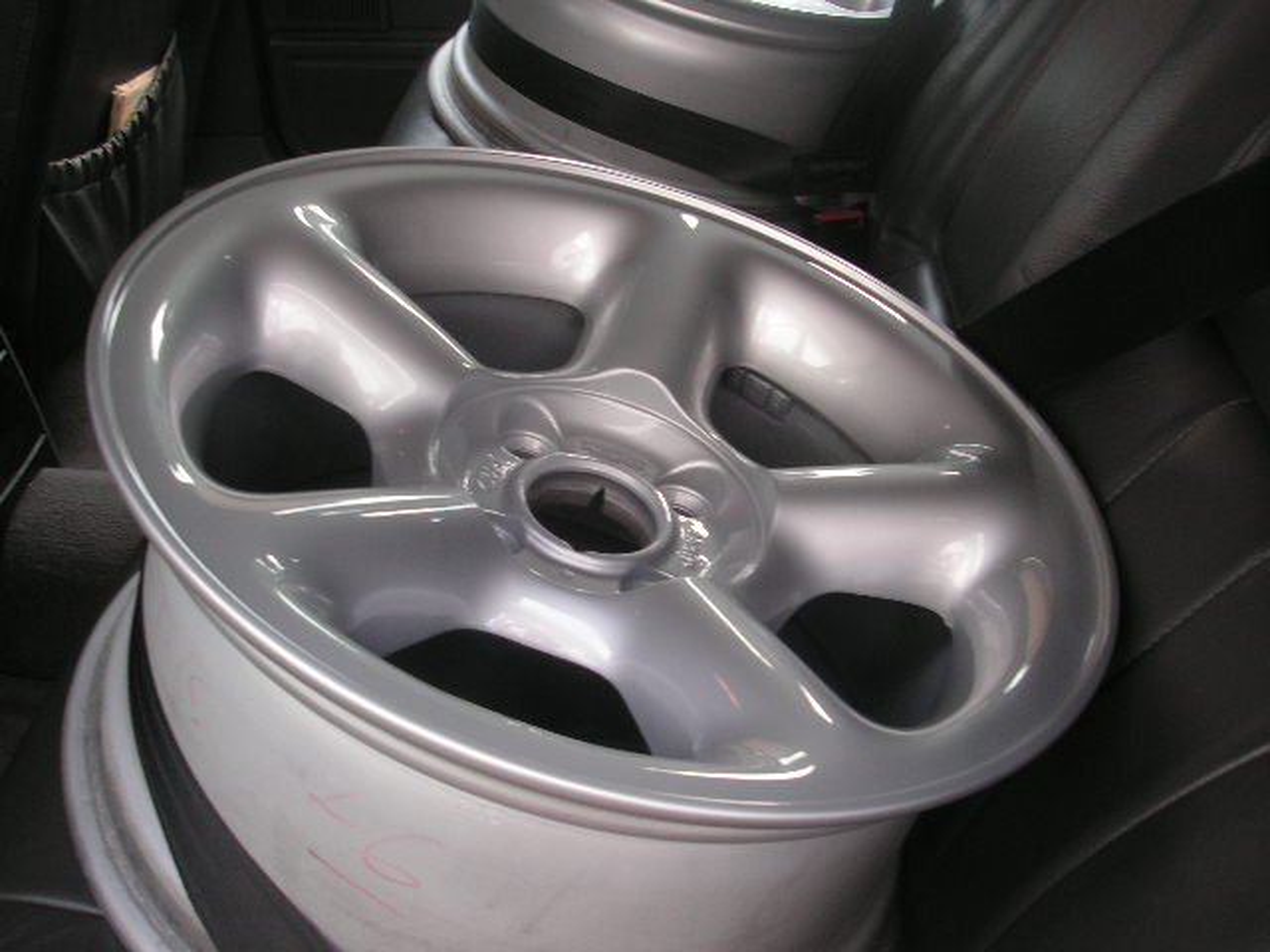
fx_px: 1394
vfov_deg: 37.7
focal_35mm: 38
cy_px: 476
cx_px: 635
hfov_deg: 49.0
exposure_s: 1/45
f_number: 3.3
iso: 50
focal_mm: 6.3
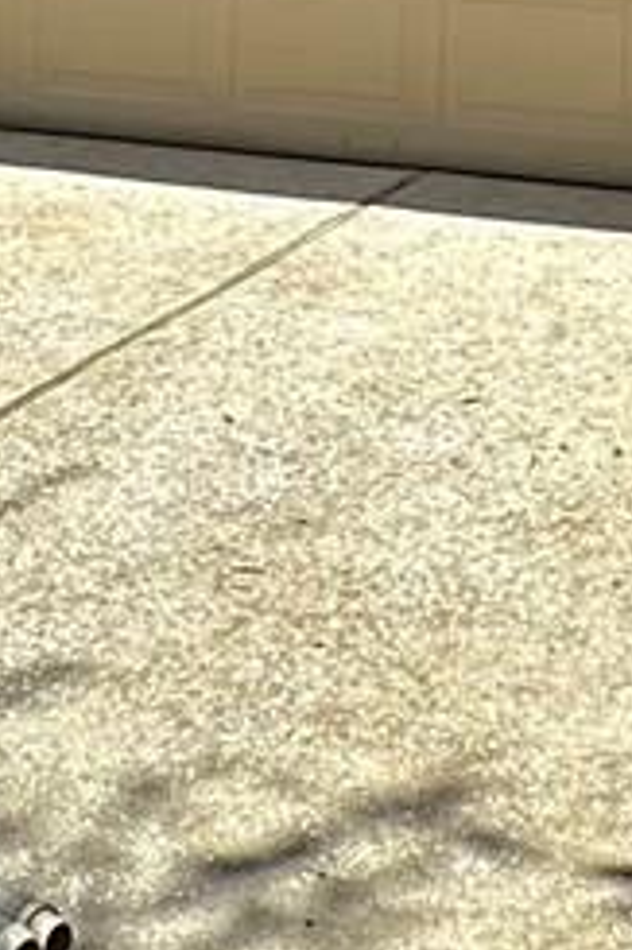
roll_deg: -0.3
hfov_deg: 14.3
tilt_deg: +16.7
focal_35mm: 95
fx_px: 2505
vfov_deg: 16.4
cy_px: -958
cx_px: 461
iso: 50
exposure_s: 1/1147
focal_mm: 2.22
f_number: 2.2
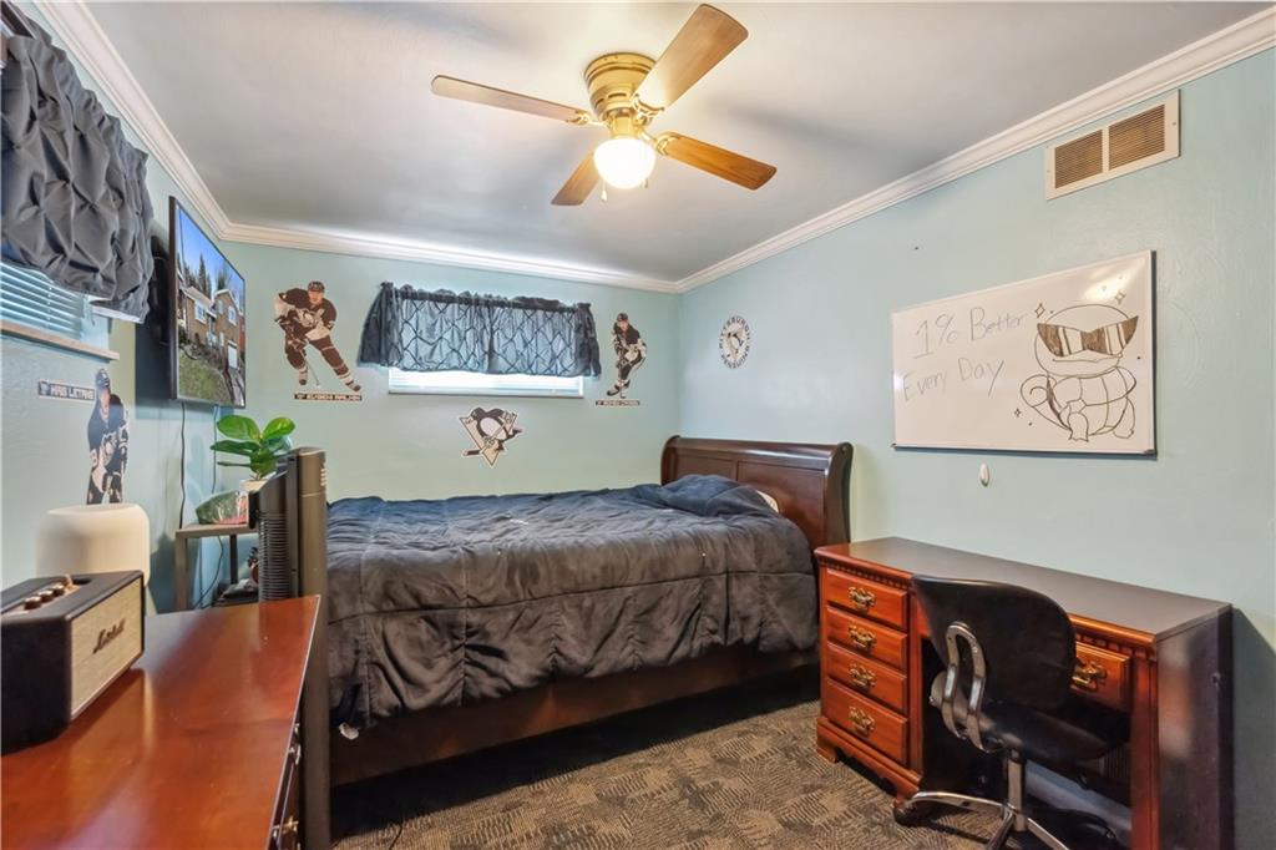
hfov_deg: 100.4
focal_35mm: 15
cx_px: 638
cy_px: 425
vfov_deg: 77.3
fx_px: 531
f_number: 5.6
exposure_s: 1/30
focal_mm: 15
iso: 2000
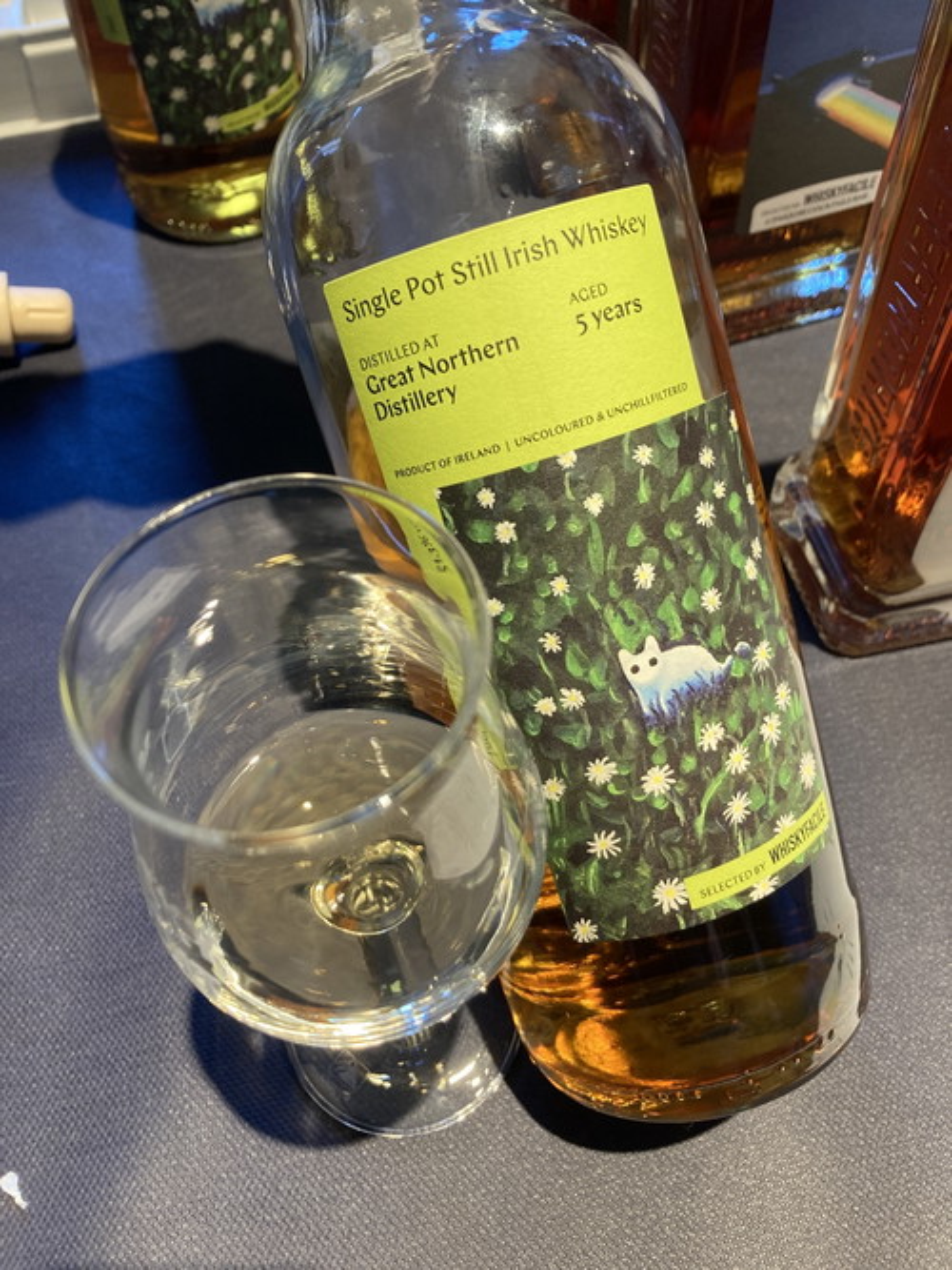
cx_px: 476
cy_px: 635
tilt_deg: -56.5
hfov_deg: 49.7
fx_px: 1027
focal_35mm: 28
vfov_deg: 63.5
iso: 125
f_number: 1.8
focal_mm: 3.99
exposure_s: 1/50
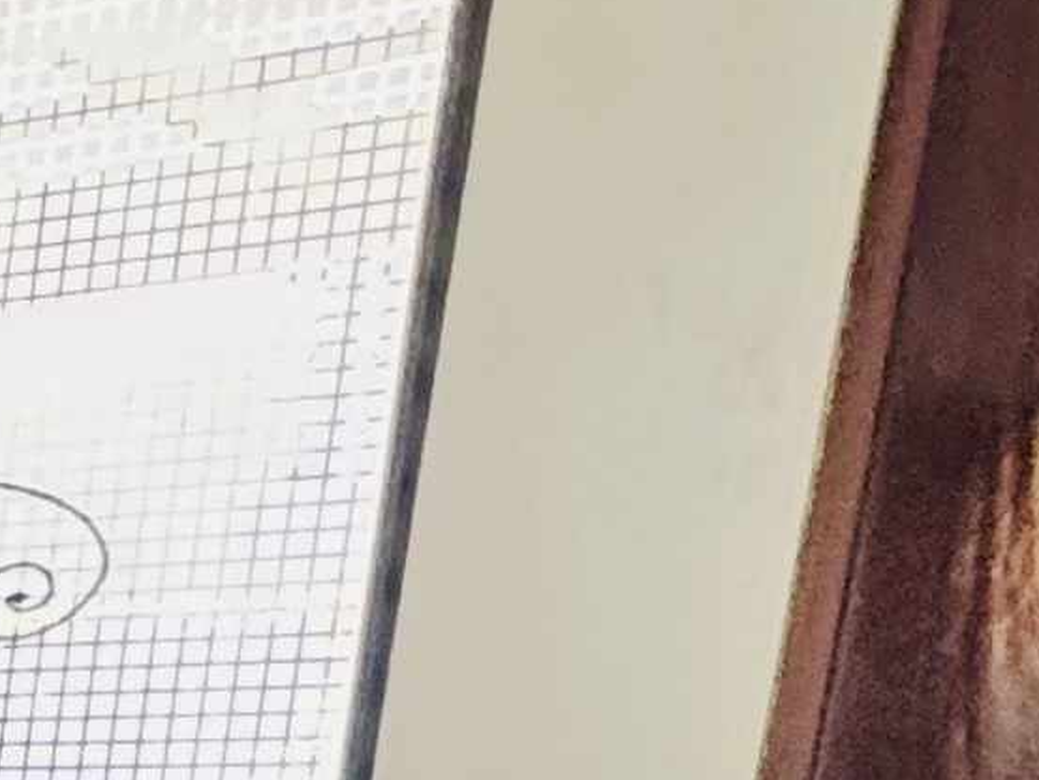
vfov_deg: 12.9
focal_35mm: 102
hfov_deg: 11.6
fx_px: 3062
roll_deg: +1.3
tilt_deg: -12.7
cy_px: 1475
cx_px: -2014
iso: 250
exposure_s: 1/99
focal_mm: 2.22
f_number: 2.2
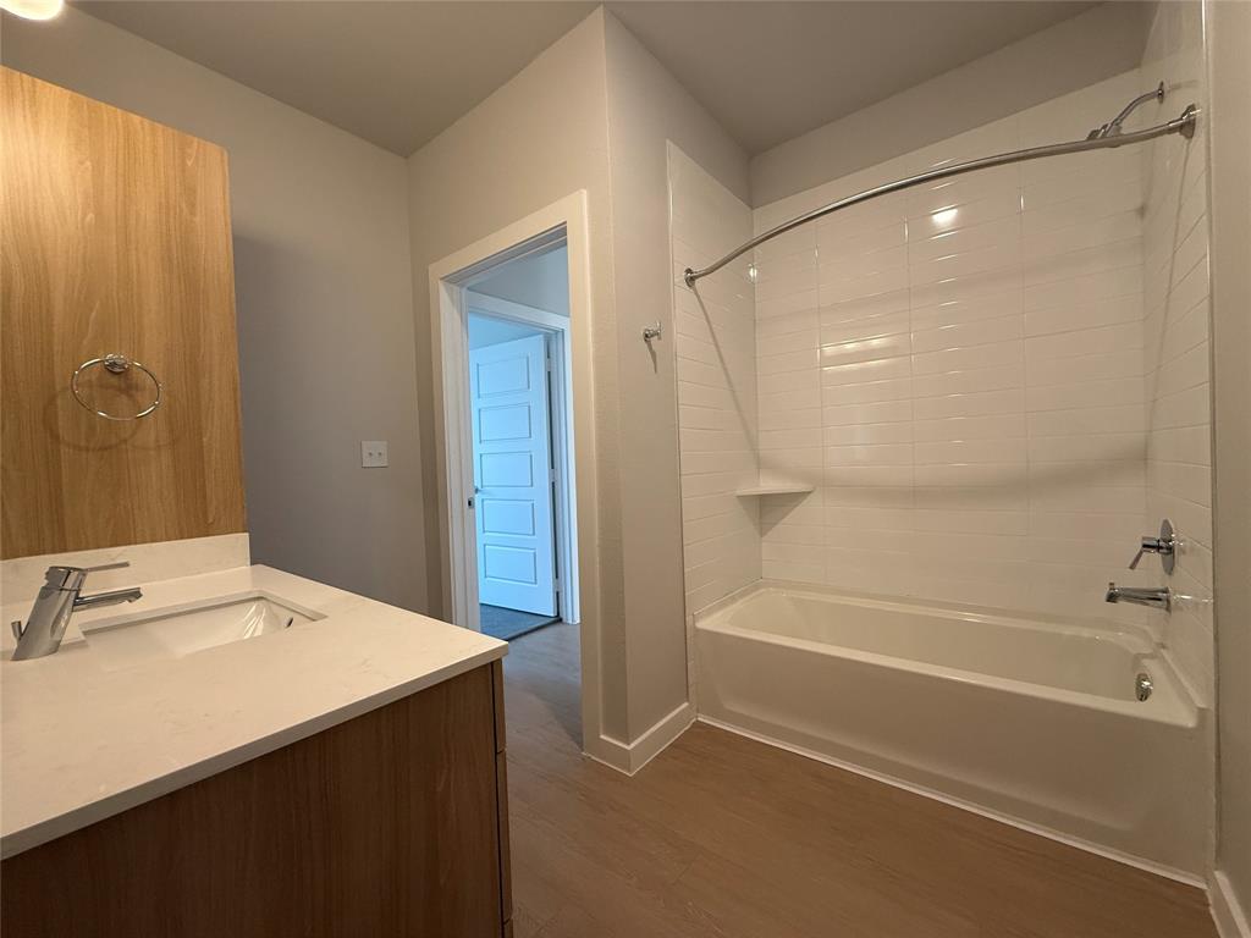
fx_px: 506
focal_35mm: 14
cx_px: 626
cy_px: 469
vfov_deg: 85.7
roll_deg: +2.1
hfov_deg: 102.1
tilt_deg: -0.5
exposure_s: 1/120
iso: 250
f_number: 2.2
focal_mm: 2.22
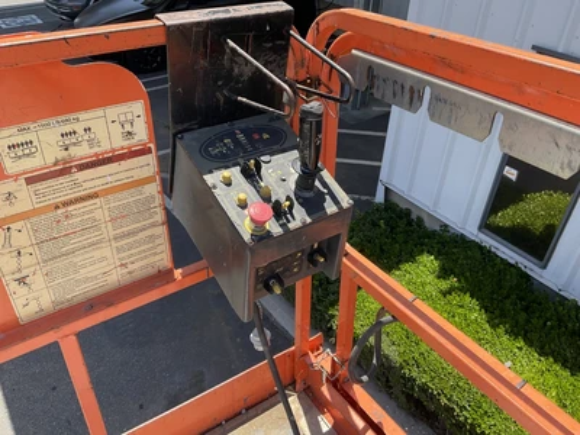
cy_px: 218
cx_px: 290
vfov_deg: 48.2
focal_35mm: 29
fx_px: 486
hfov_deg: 61.7
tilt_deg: -36.5
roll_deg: -3.0
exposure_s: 1/504
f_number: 1.8
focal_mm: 3
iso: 16
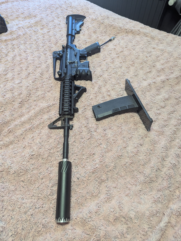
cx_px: 90
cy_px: 120
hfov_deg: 56.9
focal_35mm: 24
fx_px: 167
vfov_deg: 71.5
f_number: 1.85
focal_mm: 6.81
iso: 541
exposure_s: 1/92.6
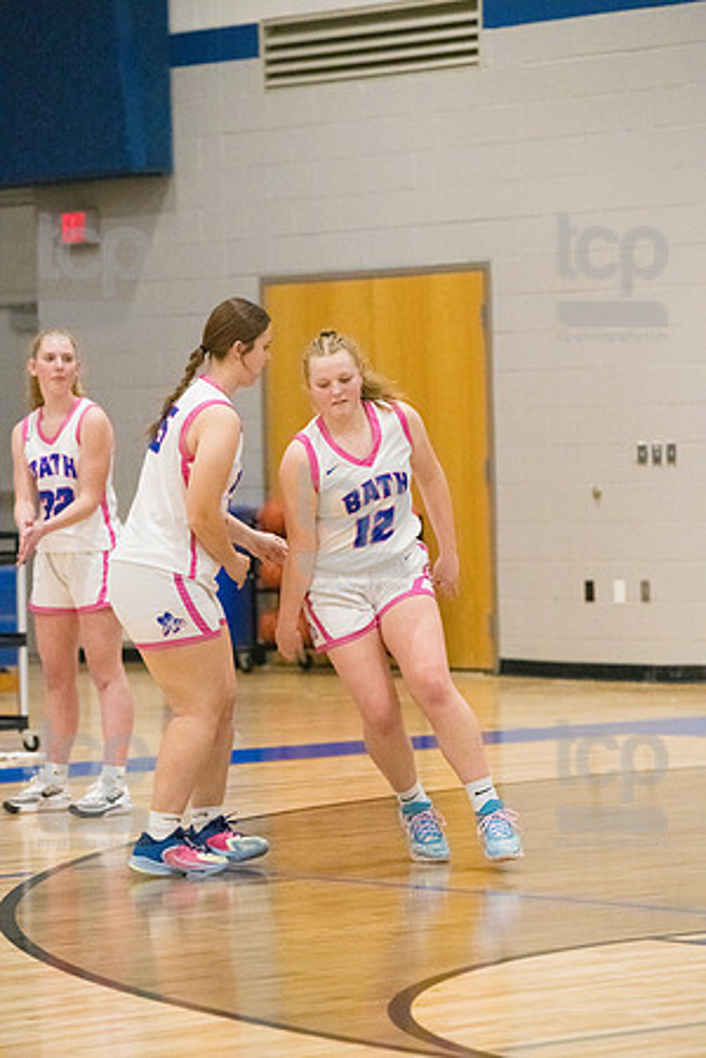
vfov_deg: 12.8
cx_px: 353
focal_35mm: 160
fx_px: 4706
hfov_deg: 8.6
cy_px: 529
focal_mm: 160
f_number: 4.5
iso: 10000
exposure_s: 1/1600
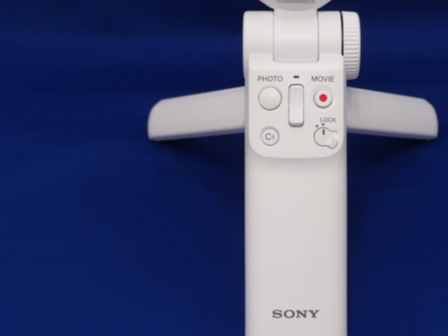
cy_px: 142
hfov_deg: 26.9
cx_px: 299
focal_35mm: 72
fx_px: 932
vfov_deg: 20.4
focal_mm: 10.83
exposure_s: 1/125
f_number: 2.2
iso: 100
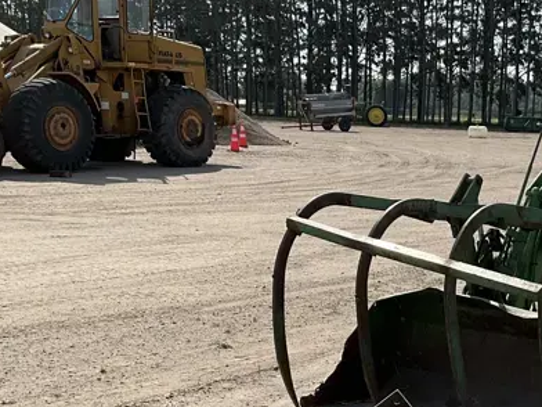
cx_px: 512
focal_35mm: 71
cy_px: 383
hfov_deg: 26.3
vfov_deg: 20.2
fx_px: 1112
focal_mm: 3
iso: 25
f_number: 1.8
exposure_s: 1/1848
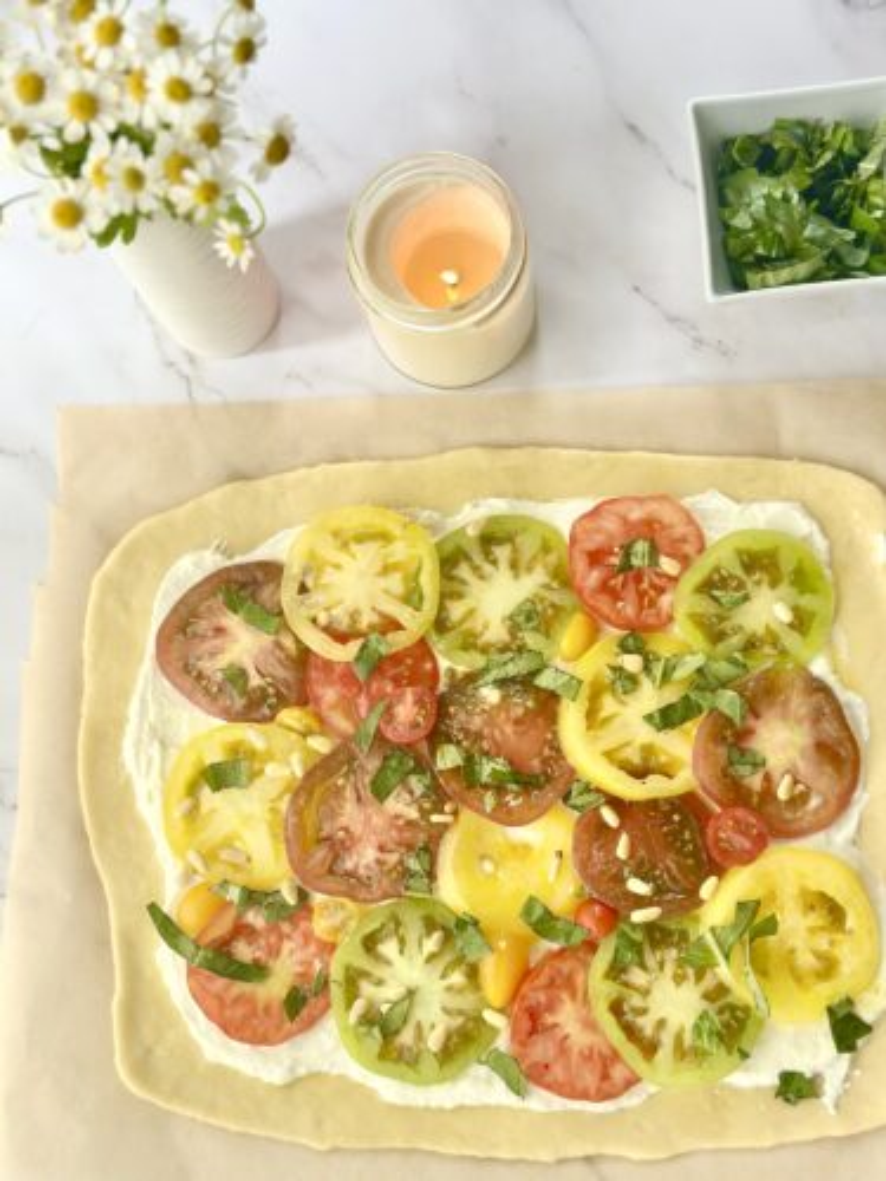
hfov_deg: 30.3
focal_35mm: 48
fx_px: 1638
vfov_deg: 39.7
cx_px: 443
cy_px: 590
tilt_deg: -78.1
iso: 80
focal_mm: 6.86
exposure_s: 1/208
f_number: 1.78
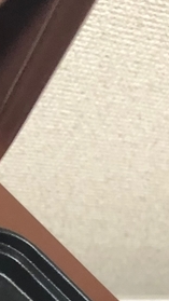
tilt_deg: -55.7
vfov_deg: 17.2
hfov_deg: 10.7
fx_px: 892
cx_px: 5
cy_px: 457
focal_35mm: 112
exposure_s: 1/14
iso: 100
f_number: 1.8
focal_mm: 3.99
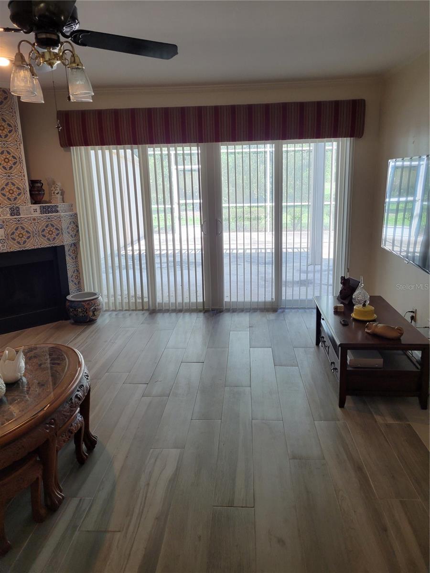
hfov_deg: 53.1
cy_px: 286
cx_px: 215
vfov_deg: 67.3
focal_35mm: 26
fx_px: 431
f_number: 1.8
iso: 160
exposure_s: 1/120
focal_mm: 5.4
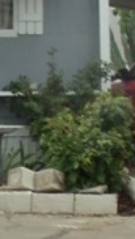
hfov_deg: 6.8
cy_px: 46
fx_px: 1126
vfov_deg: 12.1
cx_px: 7
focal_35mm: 177
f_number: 8.6
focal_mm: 5.2
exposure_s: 1/125
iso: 80
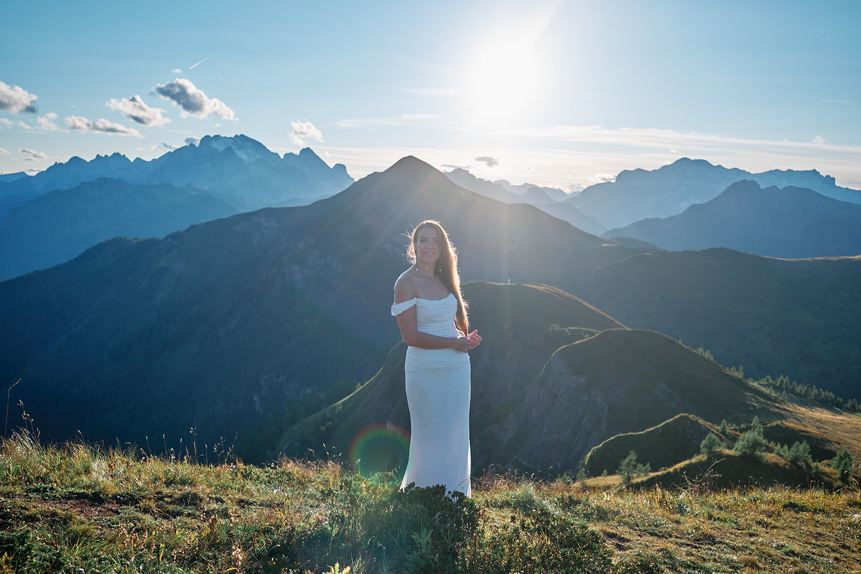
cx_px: 430
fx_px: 837
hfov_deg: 54.4
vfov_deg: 37.9
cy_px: 287
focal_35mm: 35
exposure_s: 1/2000
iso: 125
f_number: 2.8
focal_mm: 23
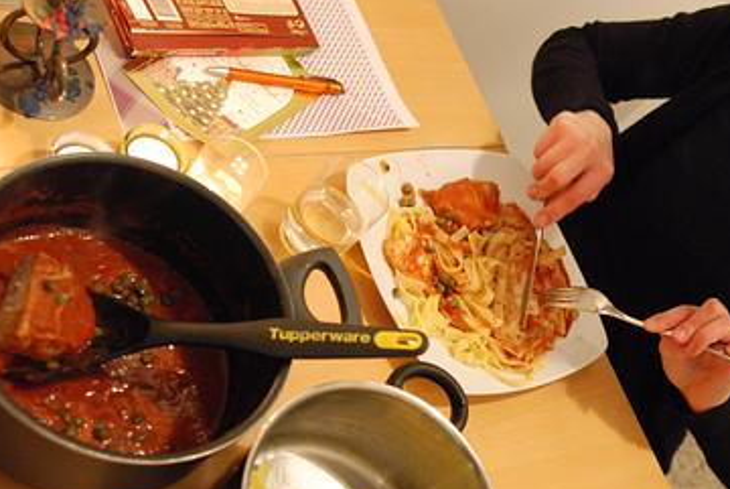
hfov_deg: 38.4
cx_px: 558
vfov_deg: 27.0
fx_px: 1015
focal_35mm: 50
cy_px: 274
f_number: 2.8
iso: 1600
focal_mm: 20
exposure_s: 1/30
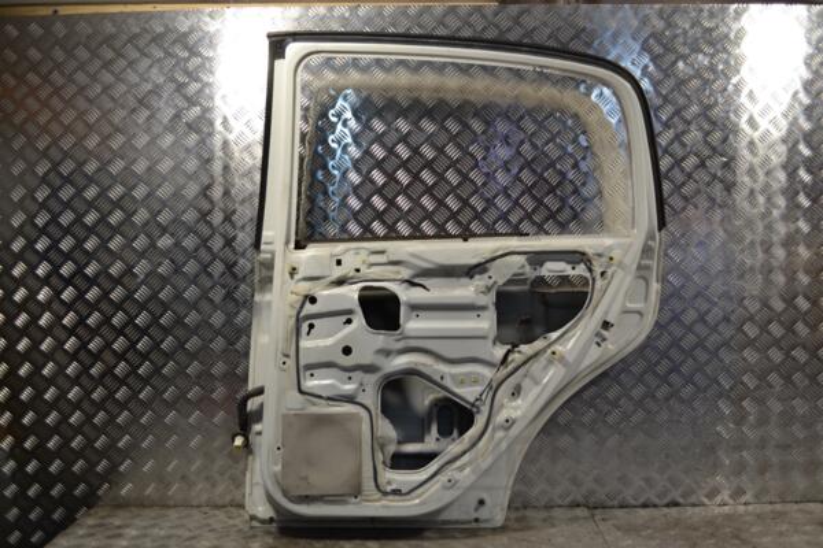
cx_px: 412
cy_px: 274
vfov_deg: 40.0
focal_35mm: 33
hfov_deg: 57.2
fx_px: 754
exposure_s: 1/80
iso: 100
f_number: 4.5
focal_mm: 22
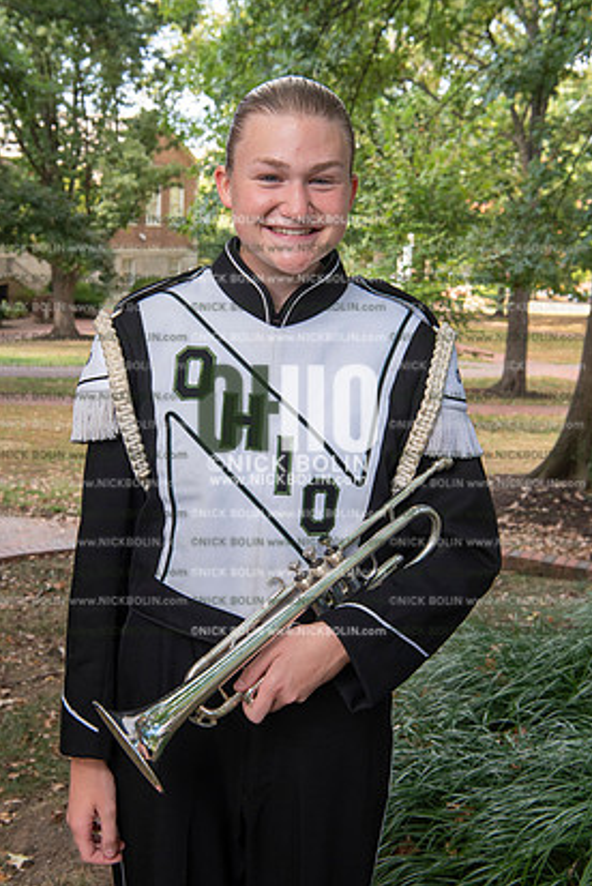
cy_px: 425
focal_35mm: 49
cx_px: 287
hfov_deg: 27.6
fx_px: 1207
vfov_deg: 40.3
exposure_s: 1/100
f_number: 8
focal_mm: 45
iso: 500
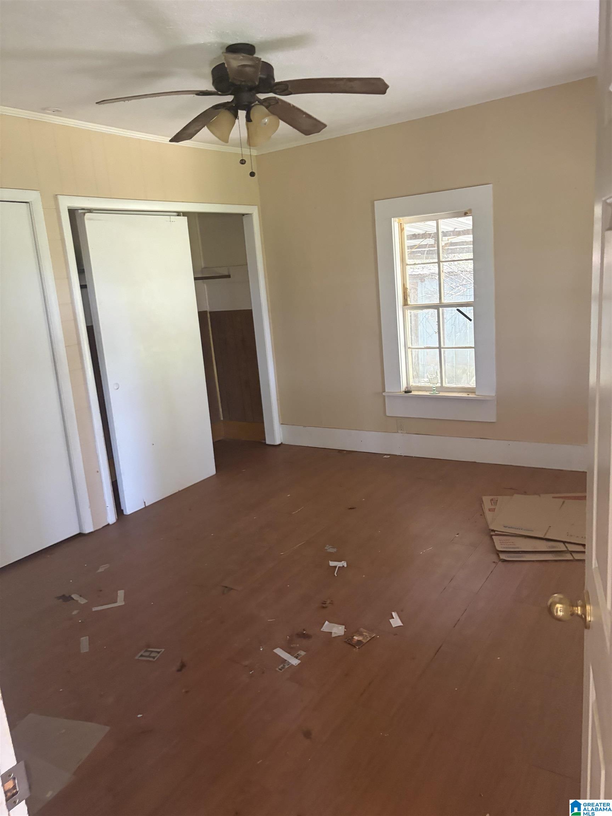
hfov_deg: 53.1
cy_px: 408
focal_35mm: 26
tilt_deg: -9.7
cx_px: 306
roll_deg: +3.9
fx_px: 613
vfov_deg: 67.3
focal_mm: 5.96
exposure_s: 1/60
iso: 400
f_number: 1.6
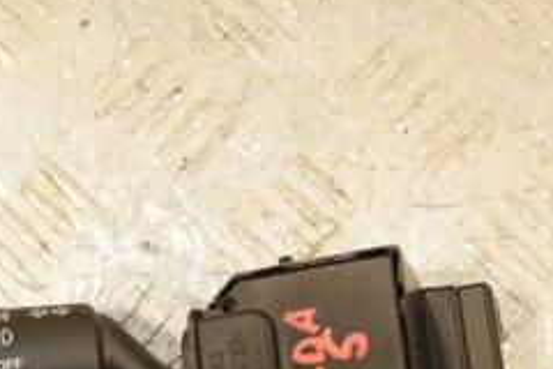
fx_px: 2016
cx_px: 122
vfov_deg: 10.4
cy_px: 226
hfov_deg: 15.5
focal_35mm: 131
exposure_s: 1/200
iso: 800
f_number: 5.6
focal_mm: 35
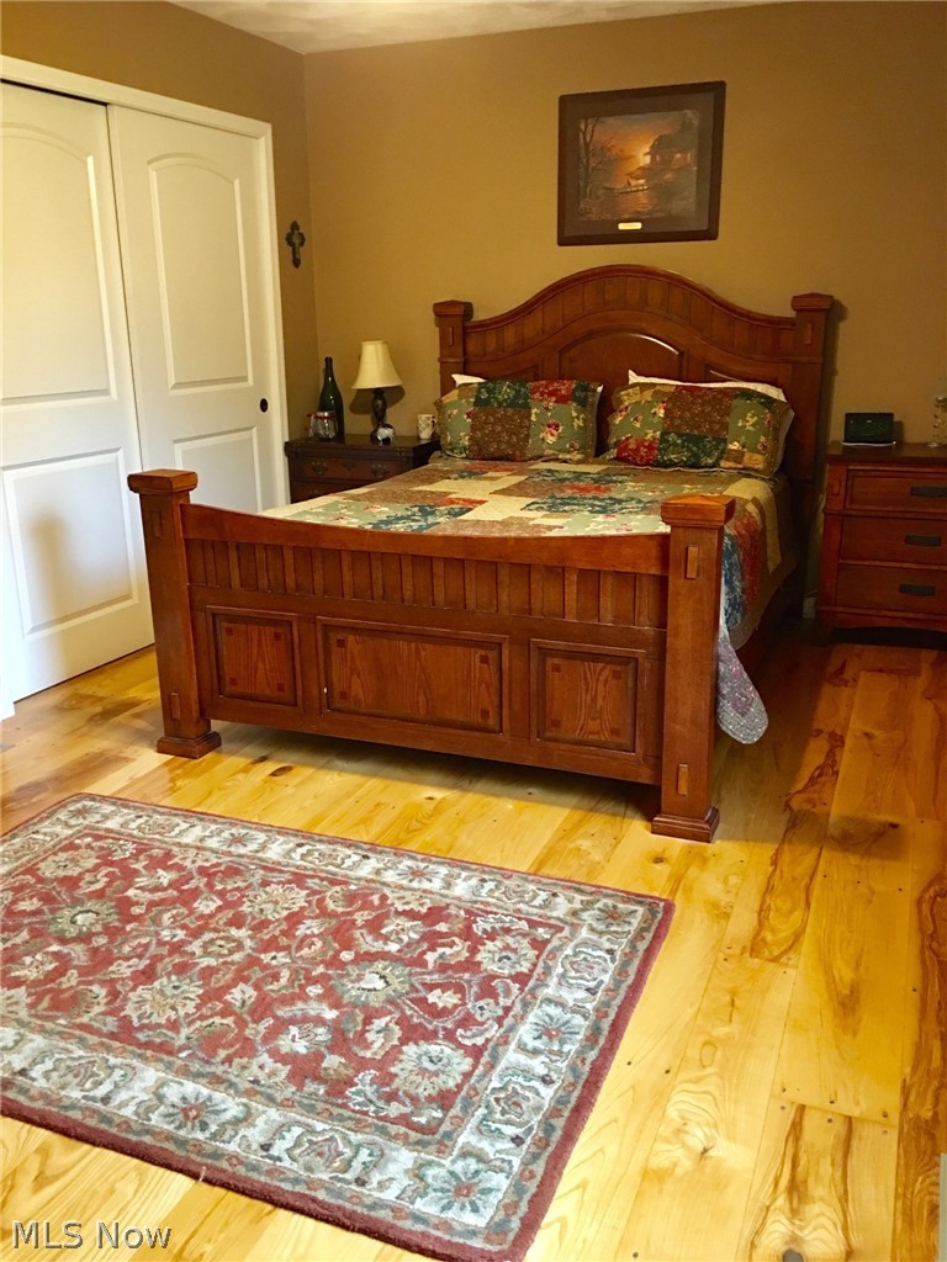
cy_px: 631
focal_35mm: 29
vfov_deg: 61.7
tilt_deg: -15.5
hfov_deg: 48.2
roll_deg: +1.0
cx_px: 474
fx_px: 1058
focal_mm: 4.15
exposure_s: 1/10
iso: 100
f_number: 2.2
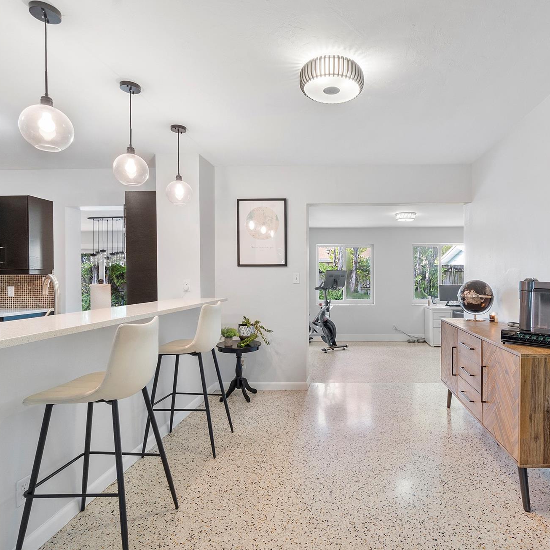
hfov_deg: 73.8
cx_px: 338
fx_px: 360
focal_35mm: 20
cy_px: 279
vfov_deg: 74.8
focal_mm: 10
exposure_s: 1/3
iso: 160
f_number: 11
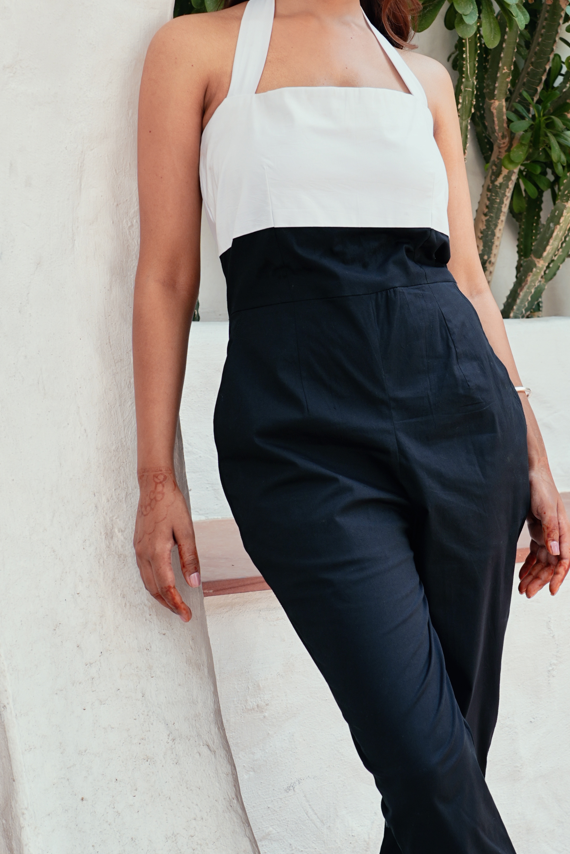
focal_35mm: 64
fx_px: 1520
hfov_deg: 21.1
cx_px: 425
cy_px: 367
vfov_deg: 31.4
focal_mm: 30
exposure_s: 1/80
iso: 125
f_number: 5.6
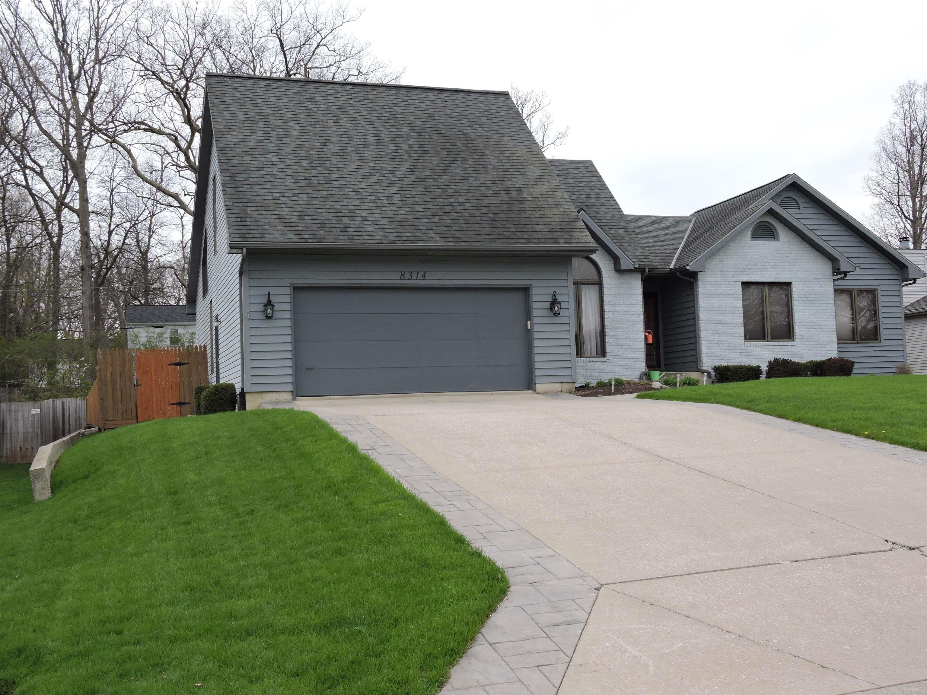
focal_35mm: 40
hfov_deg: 46.8
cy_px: 348
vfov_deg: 36.0
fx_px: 1071
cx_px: 464
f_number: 3.8
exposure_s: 1/320
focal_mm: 7.2
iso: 100
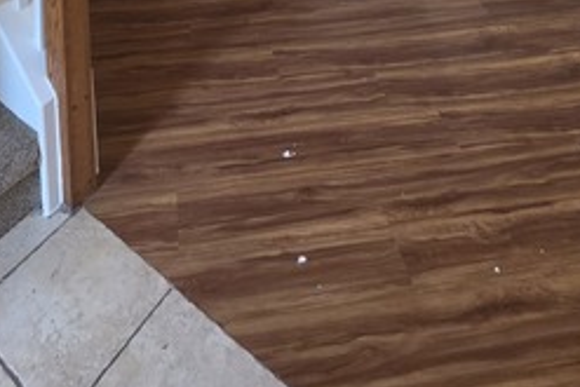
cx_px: 216
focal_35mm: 35
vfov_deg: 21.0
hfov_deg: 53.8
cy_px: -342
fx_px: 564
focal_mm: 2.2
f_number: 1.9
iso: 320
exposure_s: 1/120
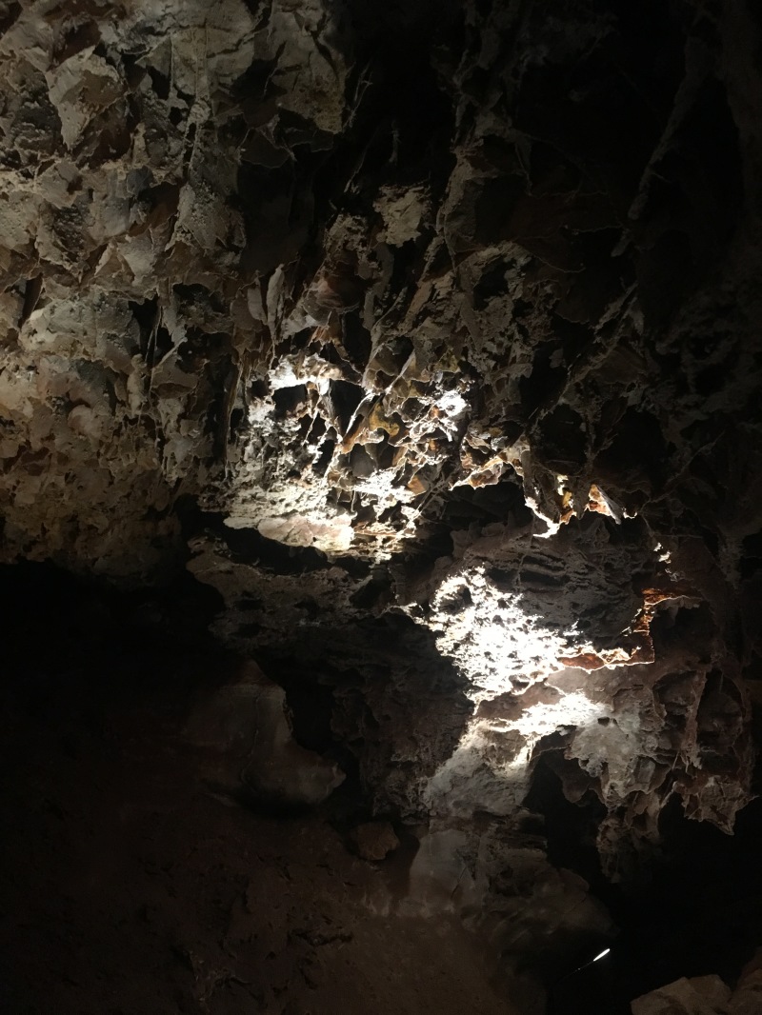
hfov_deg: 48.2
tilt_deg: +20.5
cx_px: 381
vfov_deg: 61.6
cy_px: 508
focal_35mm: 29
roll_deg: +1.5
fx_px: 851
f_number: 2.2
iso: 400
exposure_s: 1/15
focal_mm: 4.15
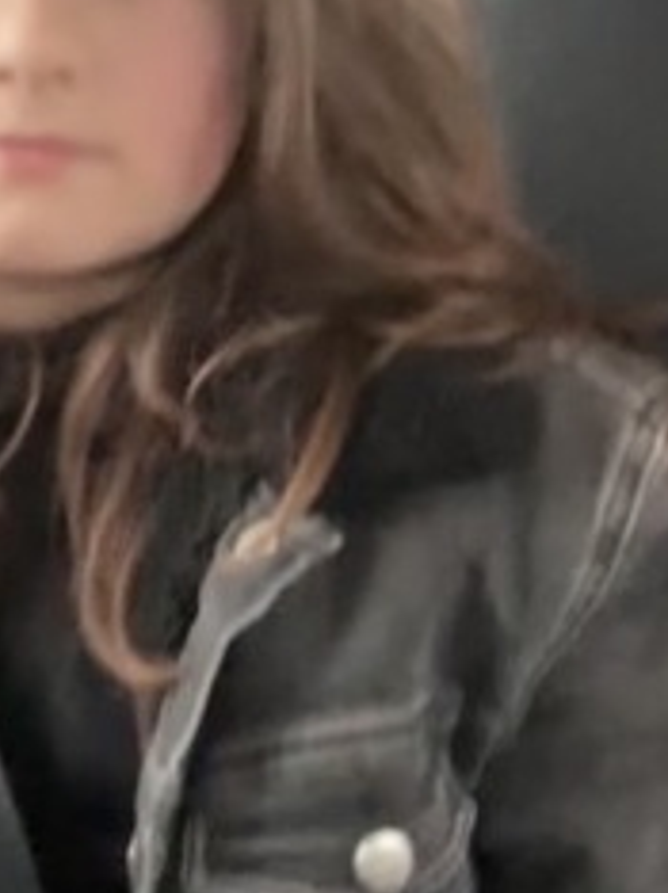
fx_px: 3531
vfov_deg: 14.4
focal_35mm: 137
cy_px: 433
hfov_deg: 10.6
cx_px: -107
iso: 500
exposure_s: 1/30
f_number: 1.9
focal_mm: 2.69
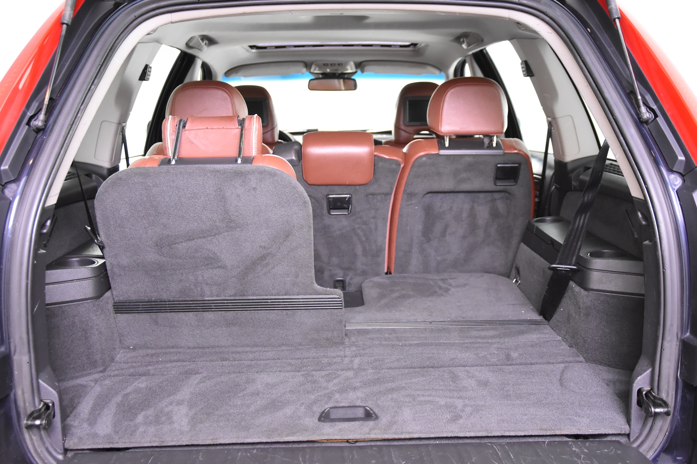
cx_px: 348
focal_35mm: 39
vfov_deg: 34.2
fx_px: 755
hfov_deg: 49.6
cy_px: 232
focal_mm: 26
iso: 2500
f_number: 3.2
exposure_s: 1/40
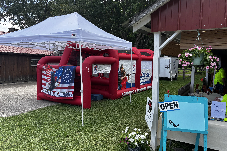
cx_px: 117
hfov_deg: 65.5
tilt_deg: -4.4
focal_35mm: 28
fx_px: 177
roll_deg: -2.6
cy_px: 78
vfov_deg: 46.4
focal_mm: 5.96
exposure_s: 1/880
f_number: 1.6
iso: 50
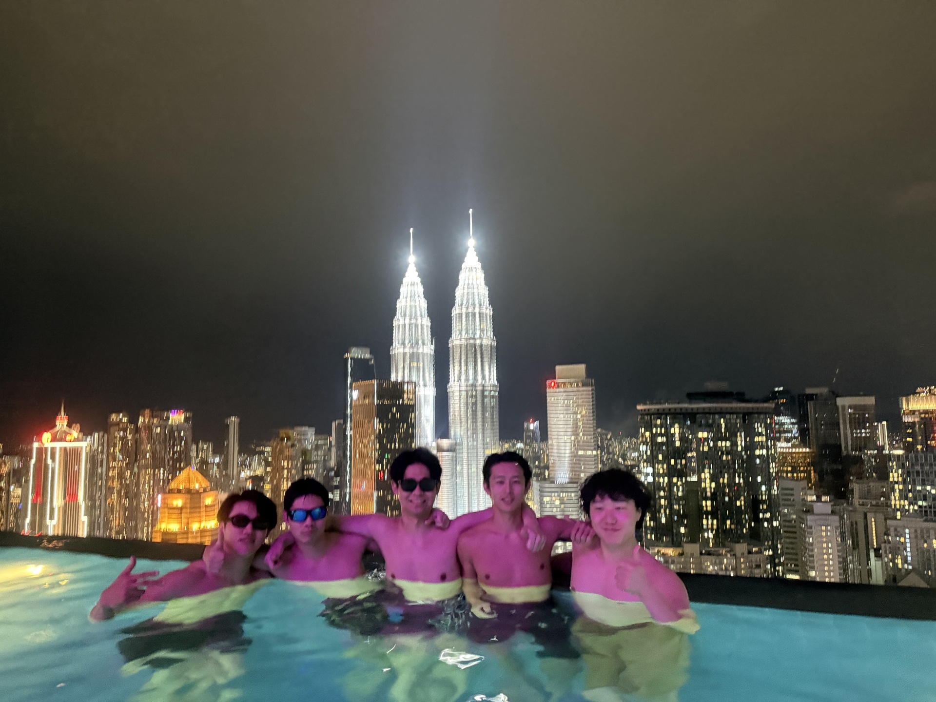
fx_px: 649
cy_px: 351
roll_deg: +1.0
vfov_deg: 56.8
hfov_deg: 71.6
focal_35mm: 24
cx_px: 468
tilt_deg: +6.6
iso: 1600
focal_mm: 6.76
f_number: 1.78
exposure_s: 1/25
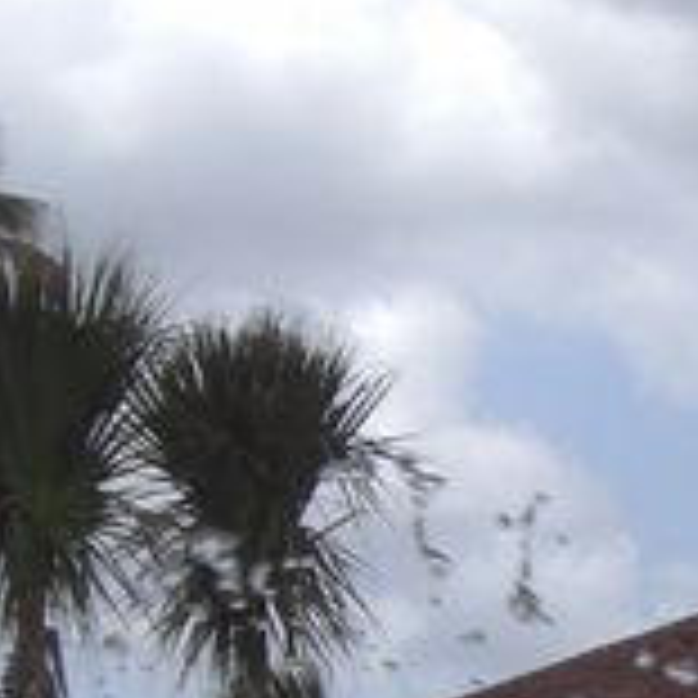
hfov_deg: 7.6
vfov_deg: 7.8
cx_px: 1256
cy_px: 815
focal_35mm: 222
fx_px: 5064
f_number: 8
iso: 64
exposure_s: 1/200
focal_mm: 6.2
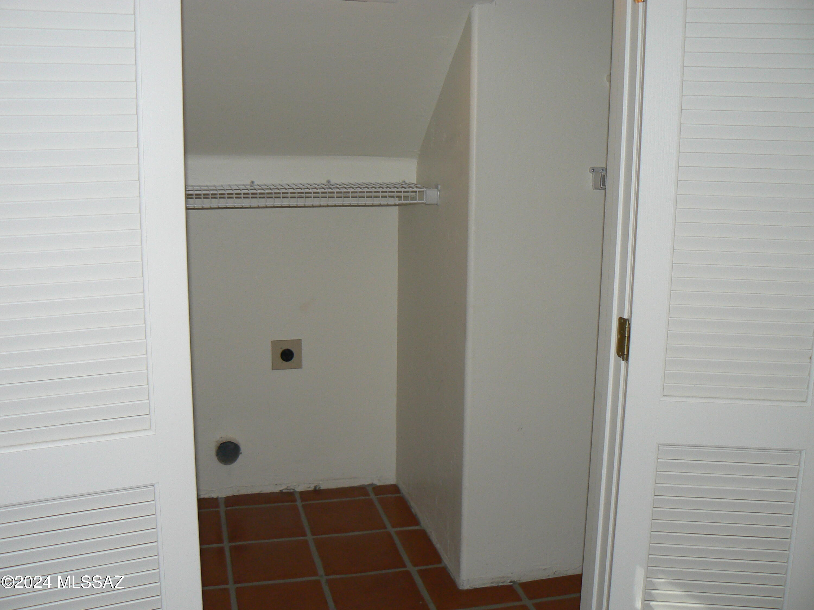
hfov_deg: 51.4
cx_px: 407
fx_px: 847
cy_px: 305
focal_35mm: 36
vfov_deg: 39.7
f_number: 2.8
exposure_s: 1/30
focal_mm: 6
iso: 100
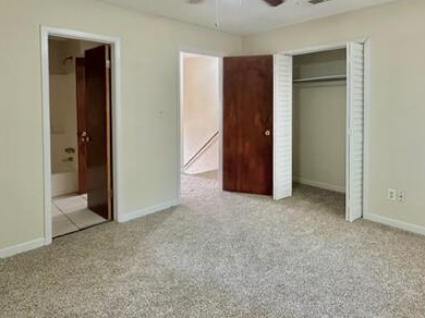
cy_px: 110
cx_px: 250
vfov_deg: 57.7
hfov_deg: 73.4
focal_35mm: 23
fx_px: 282
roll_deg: +0.0
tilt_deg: -1.3
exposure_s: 1/60
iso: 640
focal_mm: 2.22
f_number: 2.2
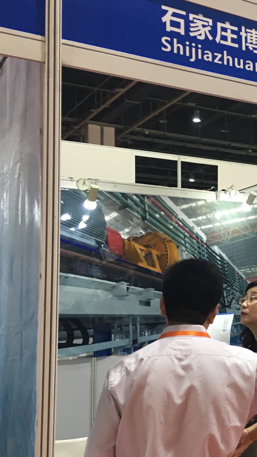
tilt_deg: +4.4
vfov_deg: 39.8
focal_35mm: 52
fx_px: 630
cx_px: 352
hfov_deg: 20.6
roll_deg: +1.4
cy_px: 253
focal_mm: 4.15
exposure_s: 1/33
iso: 160
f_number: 2.2
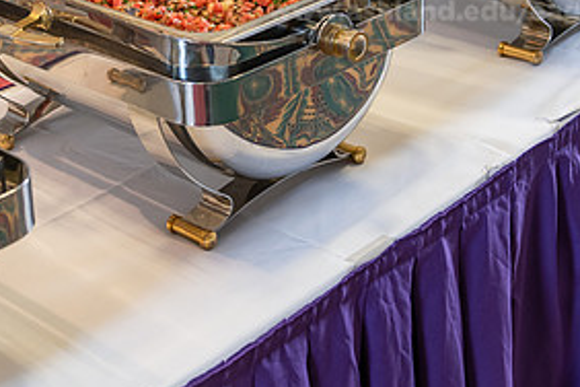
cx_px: 175
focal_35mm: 74
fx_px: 1192
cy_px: 55
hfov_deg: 27.1
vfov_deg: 18.2
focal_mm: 36
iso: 640
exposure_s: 1/125
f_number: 3.5
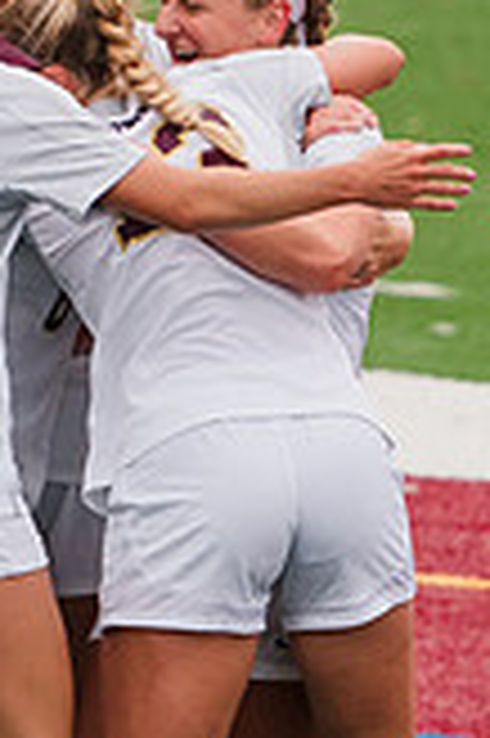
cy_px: 54
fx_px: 52128
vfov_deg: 0.8
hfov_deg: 0.5
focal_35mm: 2548
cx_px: 146
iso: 500
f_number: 6.3
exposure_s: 1/1600
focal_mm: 481
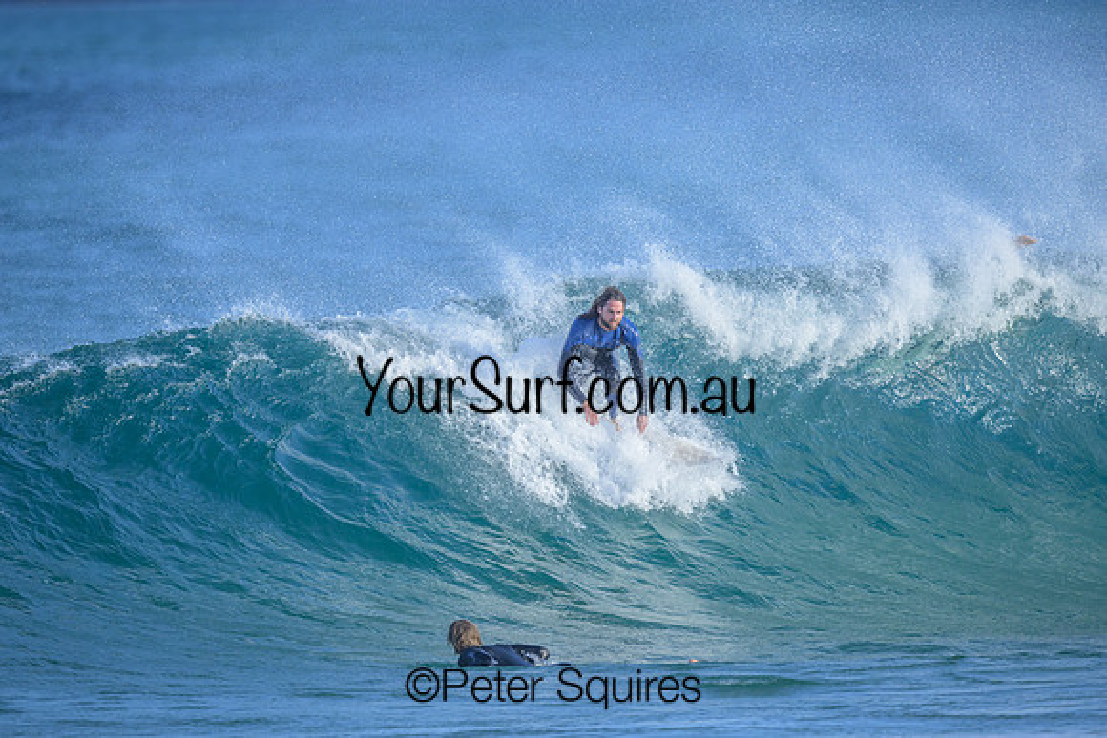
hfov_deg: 2.6
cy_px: 369
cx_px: 554
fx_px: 24605
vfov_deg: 1.7
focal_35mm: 800
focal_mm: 800
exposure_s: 1/2000
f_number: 6.3
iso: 800
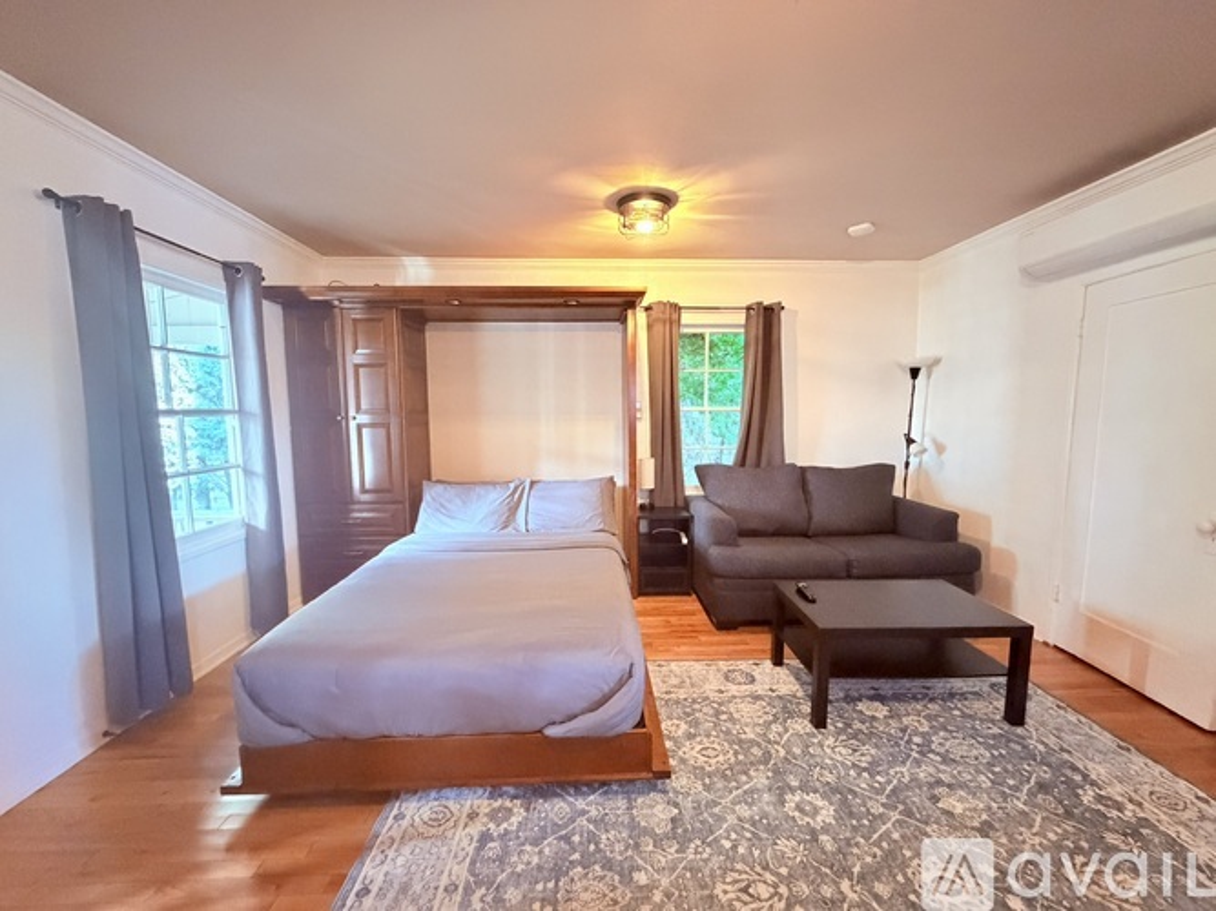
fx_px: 492
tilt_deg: -4.8
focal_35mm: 14
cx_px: 608
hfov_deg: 102.1
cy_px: 456
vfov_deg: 85.7
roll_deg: +0.2
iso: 1250
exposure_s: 1/60
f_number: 2.2
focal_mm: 2.22
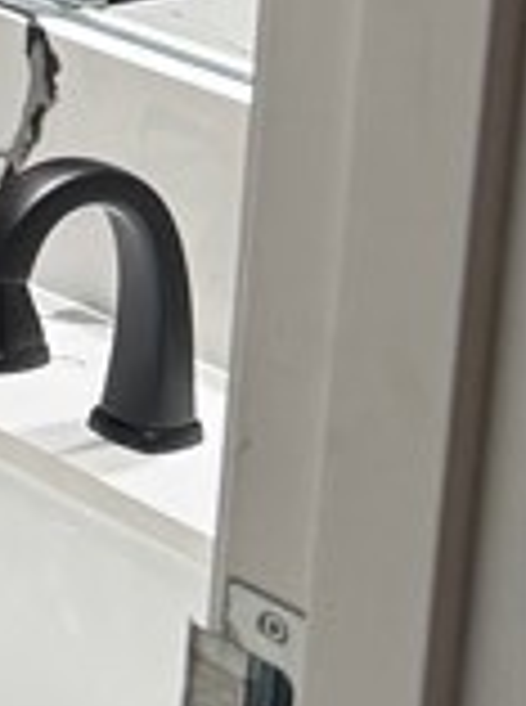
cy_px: -301
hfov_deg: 7.8
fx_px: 3194
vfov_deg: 12.1
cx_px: -1173
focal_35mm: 157
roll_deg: +2.4
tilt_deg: -11.2
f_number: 1.78
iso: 125
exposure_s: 1/60
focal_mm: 6.76
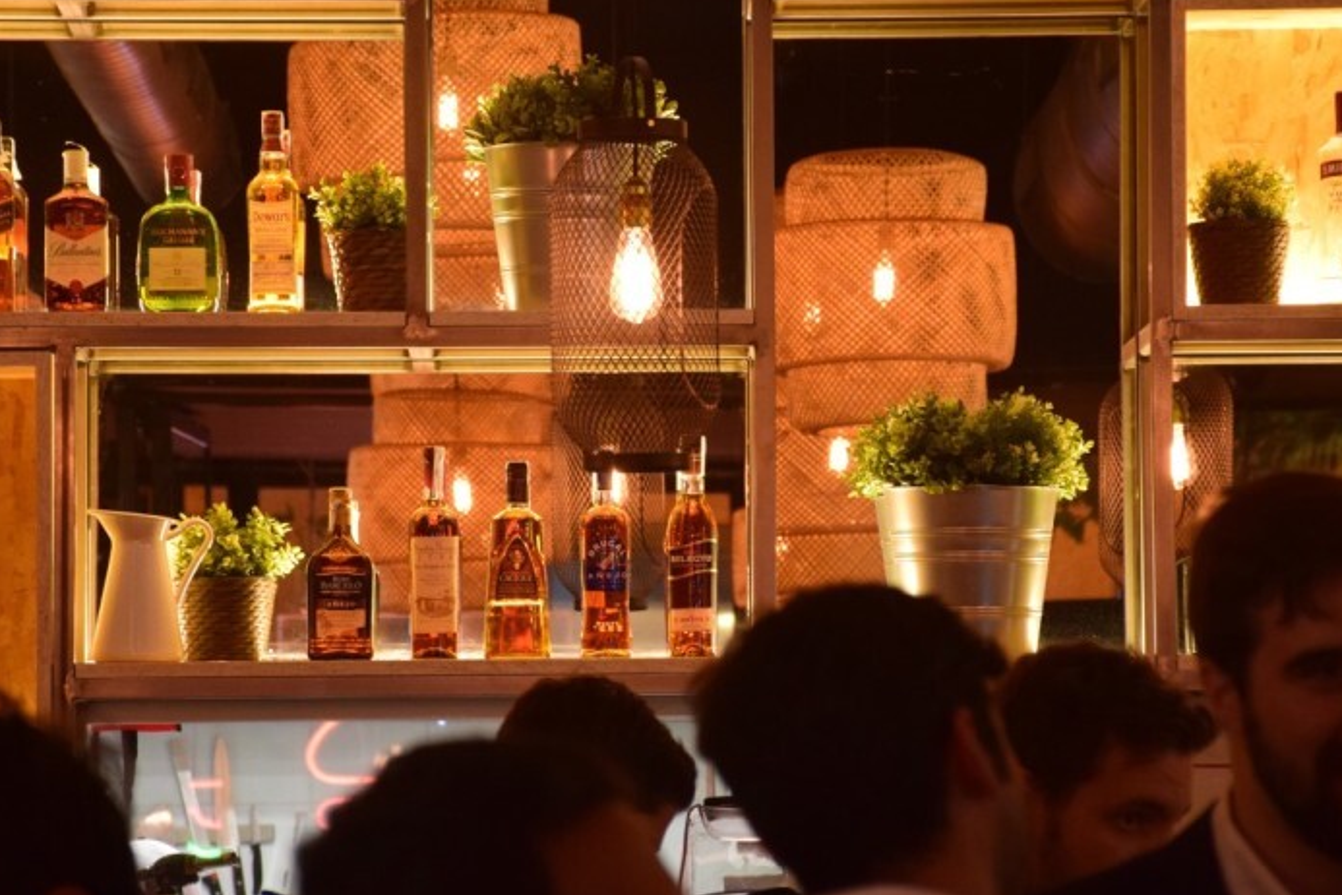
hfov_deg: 8.8
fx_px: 8675
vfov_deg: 5.9
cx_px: 695
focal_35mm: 233
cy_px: 396
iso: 1600
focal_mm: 105
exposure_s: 1/30
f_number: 7.1
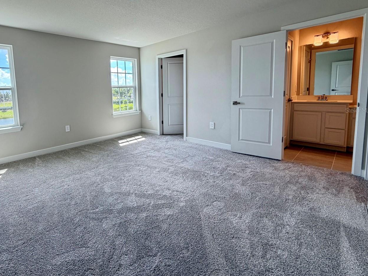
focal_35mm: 18
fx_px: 191
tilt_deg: -6.0
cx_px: 137
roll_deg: +2.9
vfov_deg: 70.8
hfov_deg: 85.9
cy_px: 110
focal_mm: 2.22
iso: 125
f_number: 2.2
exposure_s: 1/120
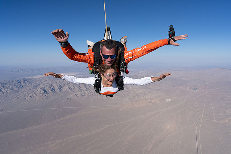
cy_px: 77
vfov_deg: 53.2
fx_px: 154
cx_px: 116
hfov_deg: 73.7
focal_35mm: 24
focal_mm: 24
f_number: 13
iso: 800
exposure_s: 1/2000
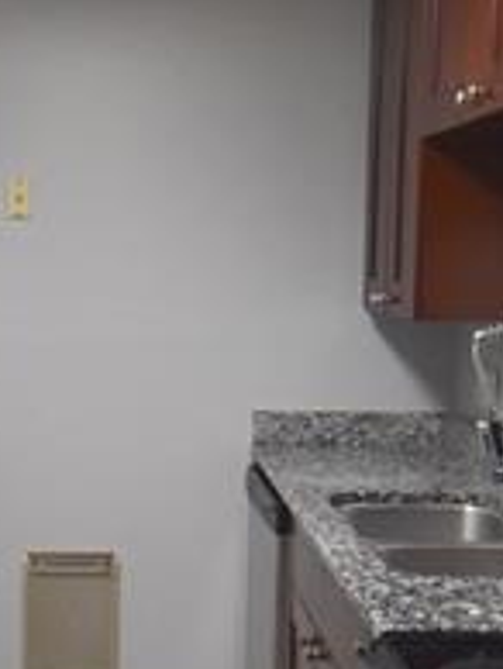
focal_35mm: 57
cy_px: 379
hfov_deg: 25.5
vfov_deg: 33.7
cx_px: 138
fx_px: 1102
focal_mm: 10
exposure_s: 1/60
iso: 1400
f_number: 4.5
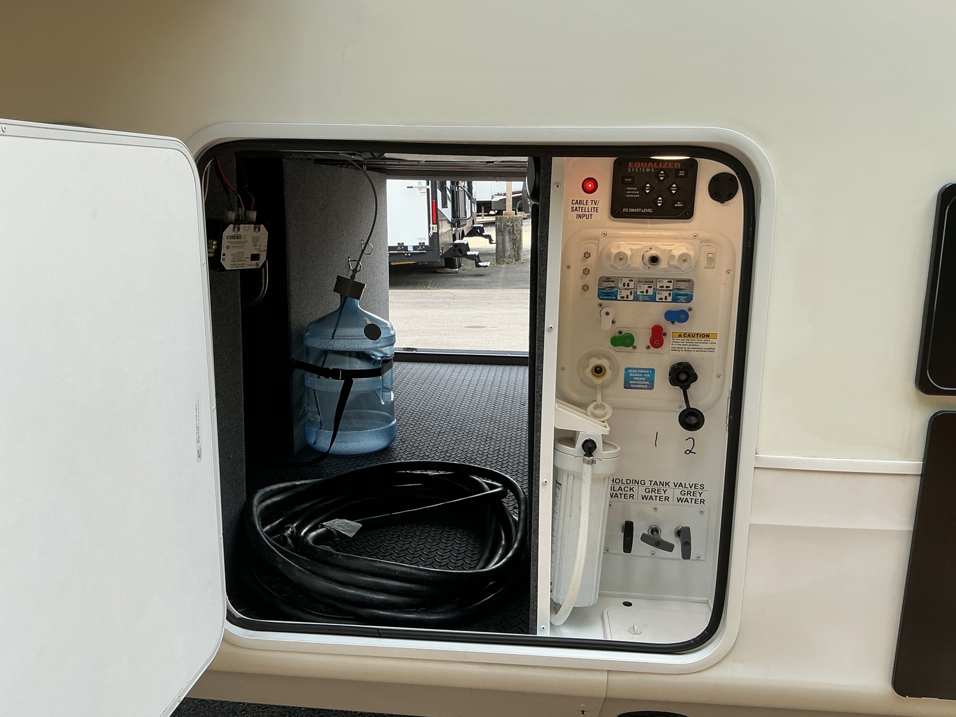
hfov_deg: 61.7
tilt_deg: -11.5
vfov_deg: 48.2
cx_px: 478
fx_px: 801
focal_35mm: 29
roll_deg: +0.7
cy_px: 358
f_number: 1.8
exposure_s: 1/335
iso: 25
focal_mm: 3
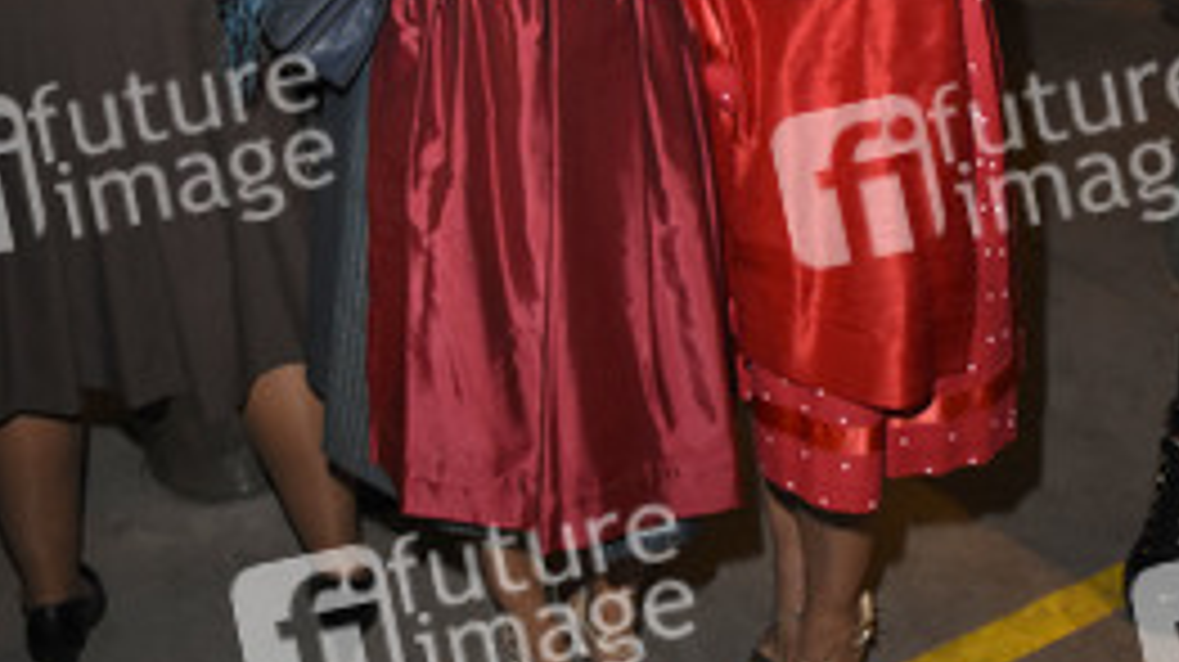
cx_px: 594
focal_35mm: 48
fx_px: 1500
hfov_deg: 42.9
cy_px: -63
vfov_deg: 23.4
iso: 3200
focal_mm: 20
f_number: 6.3
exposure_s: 1/60
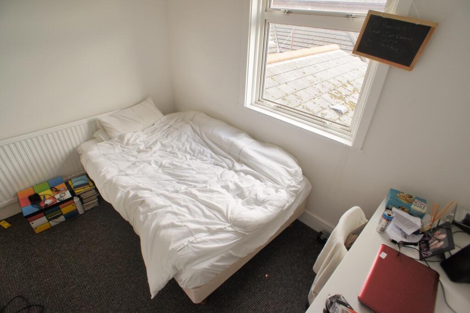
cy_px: 156
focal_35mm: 24
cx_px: 235
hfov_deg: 73.8
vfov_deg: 53.1
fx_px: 313
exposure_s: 1/80
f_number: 4.5
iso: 200
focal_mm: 16
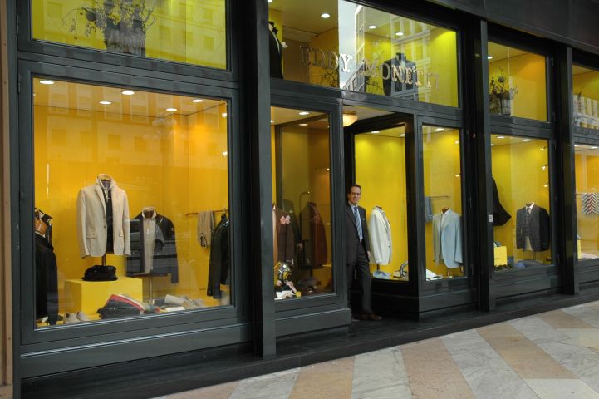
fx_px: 624
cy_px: 200
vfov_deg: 35.5
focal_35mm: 38
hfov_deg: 51.3
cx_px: 300
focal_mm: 25
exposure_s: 1/100
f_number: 5.6
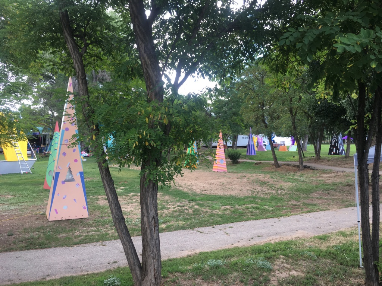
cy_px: 143
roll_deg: +2.8
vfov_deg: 48.2
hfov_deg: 61.7
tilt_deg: +0.0
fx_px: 320
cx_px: 191
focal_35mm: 29
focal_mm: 4.15
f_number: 2.2
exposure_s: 1/120
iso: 32
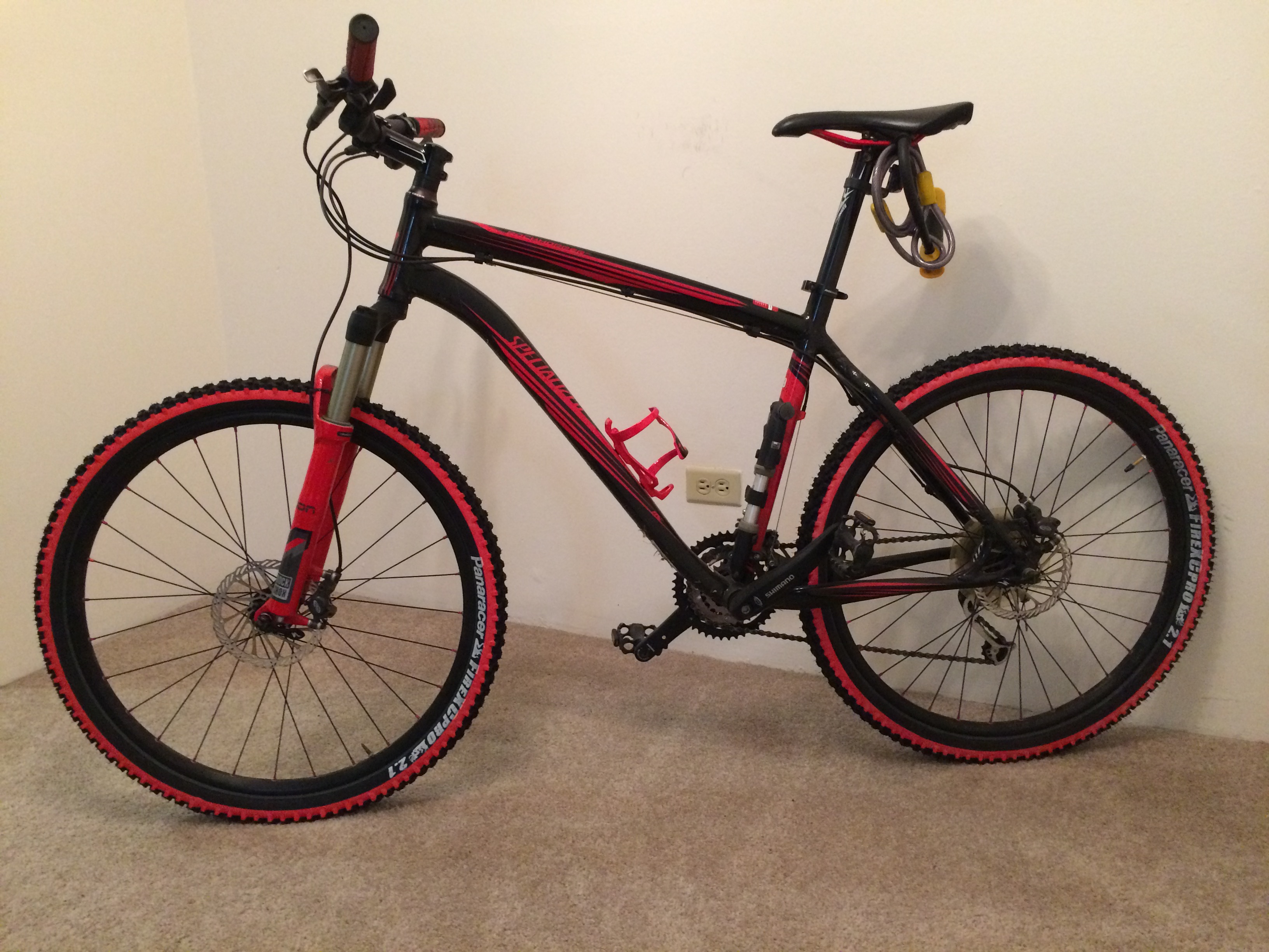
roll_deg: +1.3
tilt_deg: -15.6
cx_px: 634
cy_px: 476
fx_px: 1063
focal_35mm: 29
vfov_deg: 48.2
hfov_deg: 61.7
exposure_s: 1/24
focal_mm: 4.15
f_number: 2.2
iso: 320
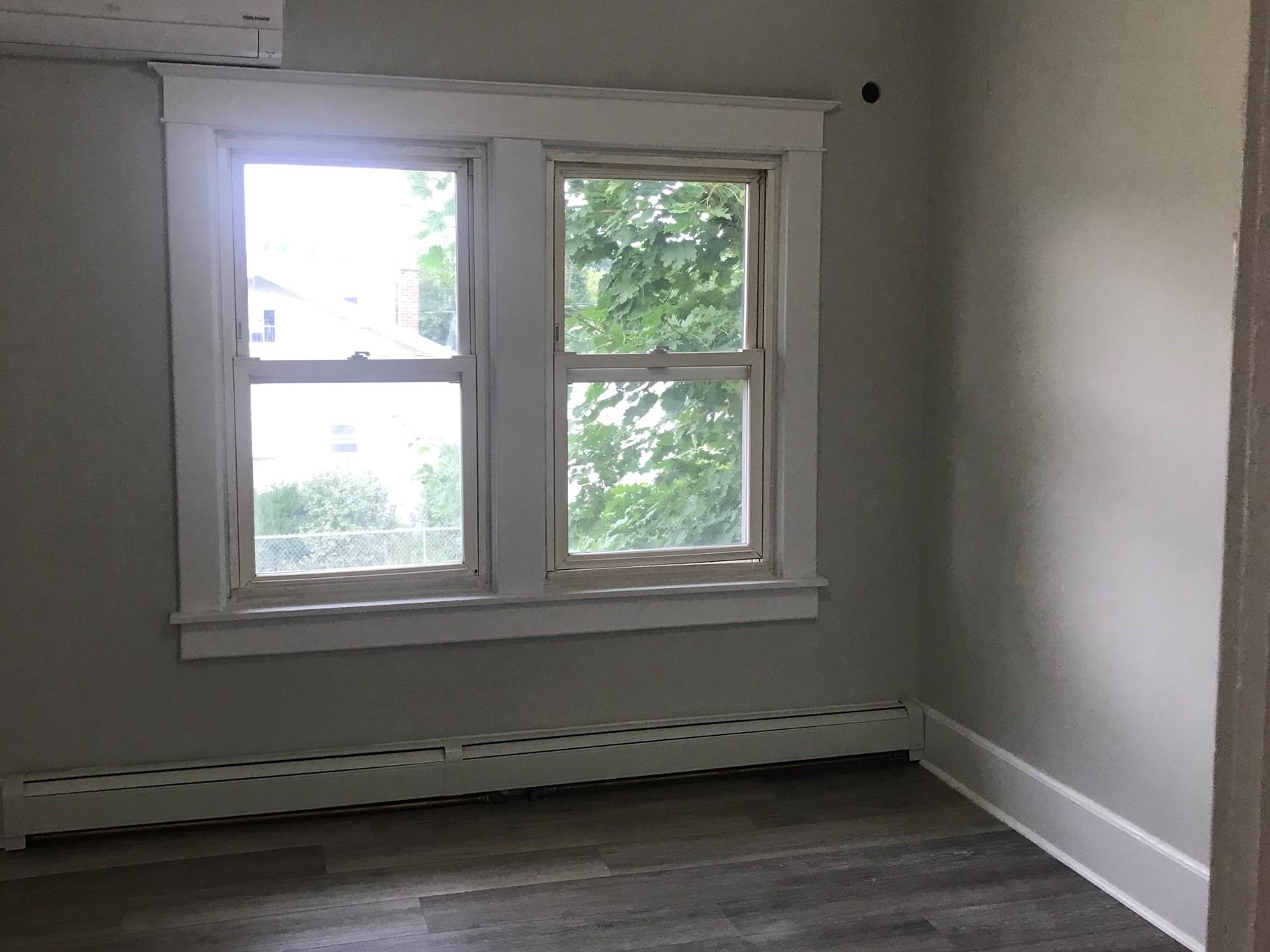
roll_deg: +0.8
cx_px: 571
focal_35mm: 33
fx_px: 1211
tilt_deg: -5.7
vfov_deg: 42.9
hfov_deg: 55.3
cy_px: 433
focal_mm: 3.99
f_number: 1.8
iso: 40
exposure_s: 1/30
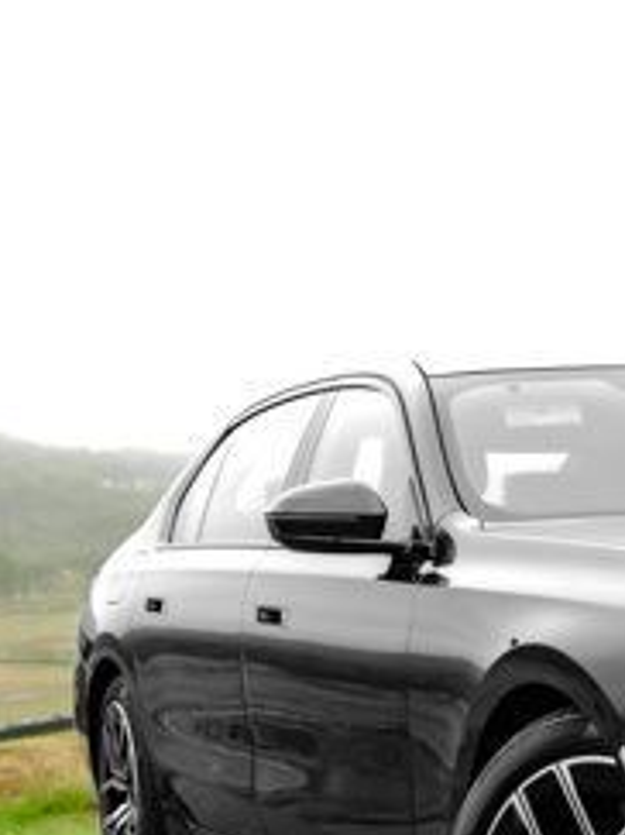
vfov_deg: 19.8
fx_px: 2361
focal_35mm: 98
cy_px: 699
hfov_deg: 14.4
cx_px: 845
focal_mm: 38
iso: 640
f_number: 6.3
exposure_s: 1/640
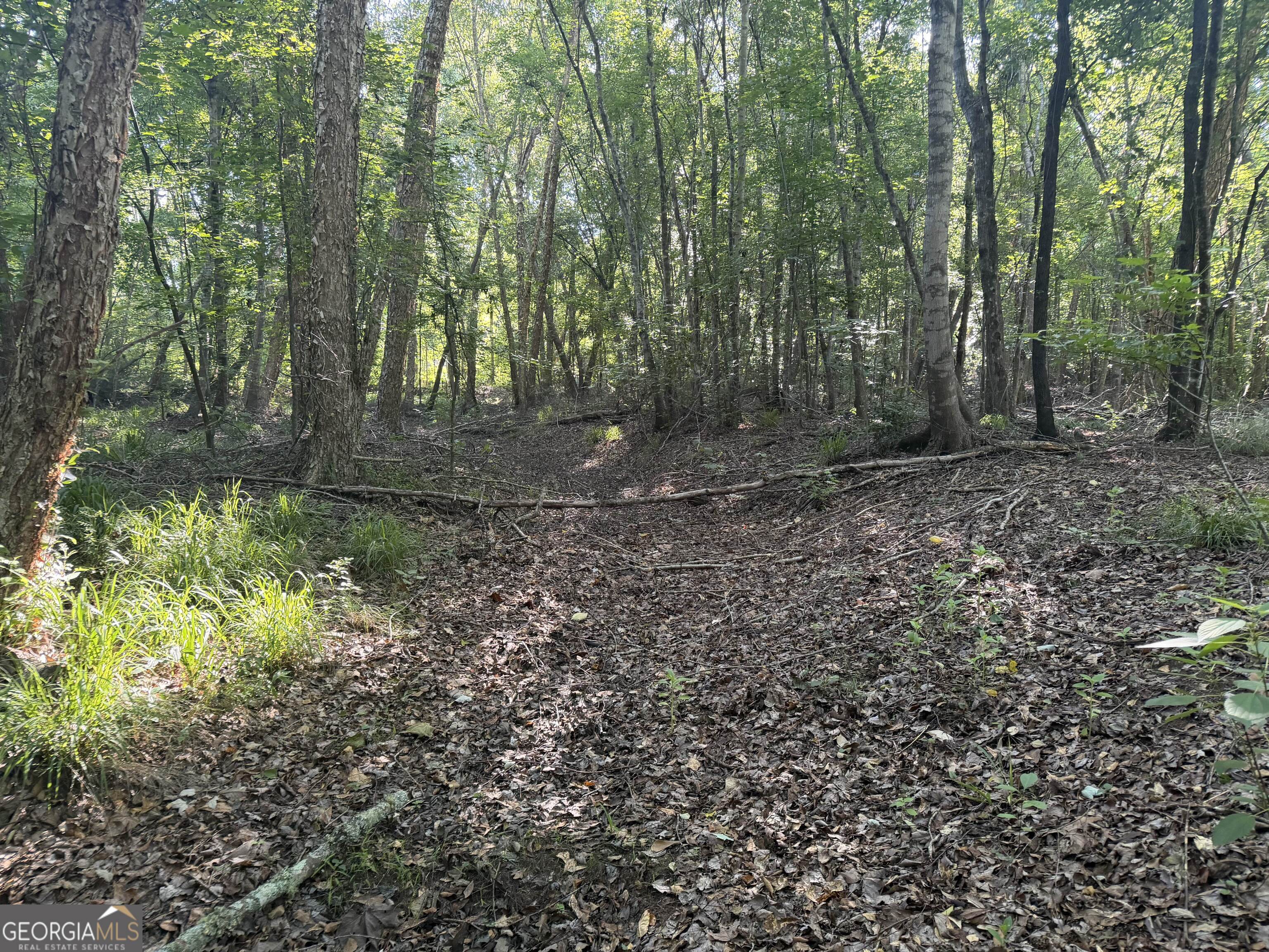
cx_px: 634
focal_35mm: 24
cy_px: 476
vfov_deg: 56.8
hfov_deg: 71.6
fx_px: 880
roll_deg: +0.9
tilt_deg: -5.0
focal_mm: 6.76
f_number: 1.78
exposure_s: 1/69
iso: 200
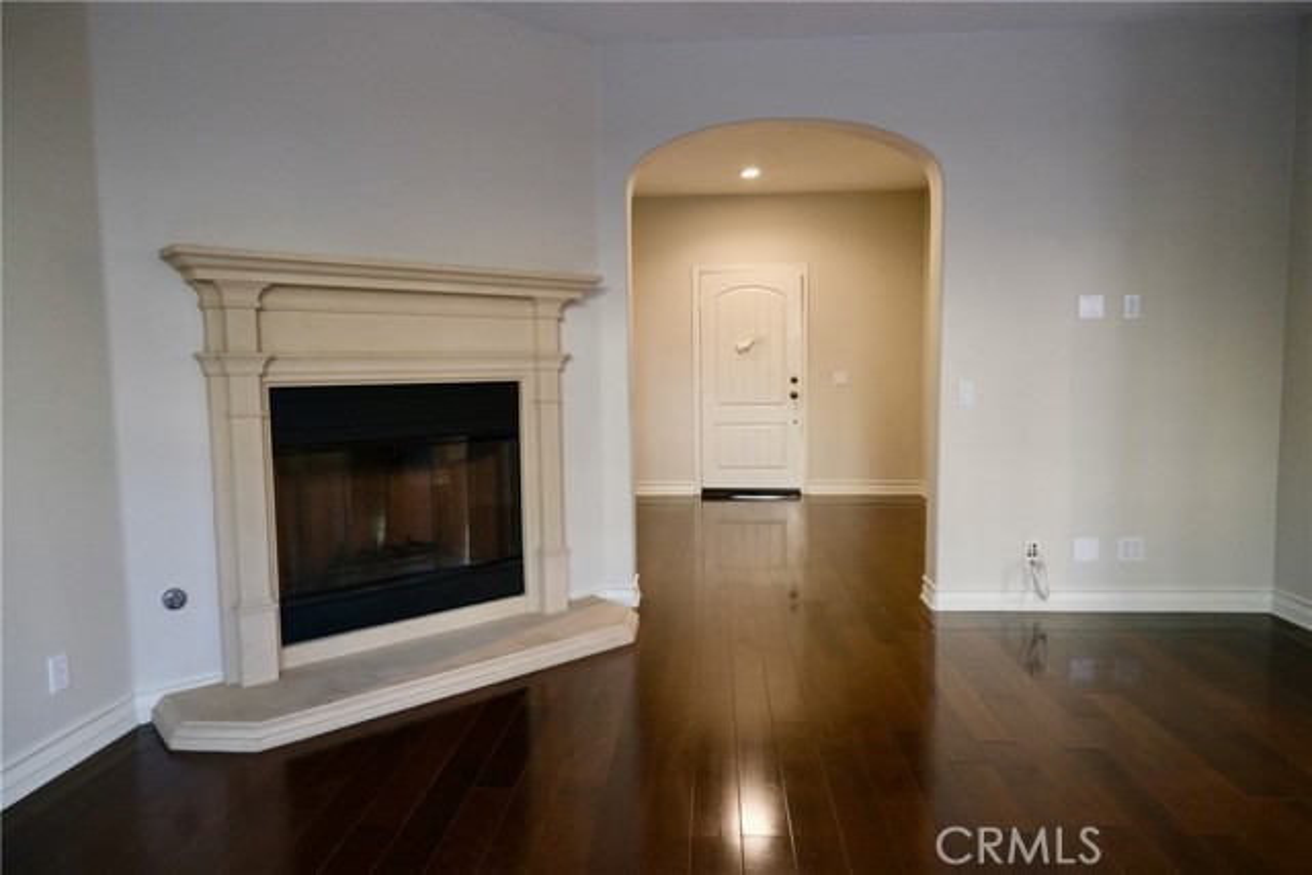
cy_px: 438
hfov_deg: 76.1
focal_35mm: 23
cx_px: 656
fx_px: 838
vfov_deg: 55.1
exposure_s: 1/30
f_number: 3.5
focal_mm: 15.2
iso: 1250
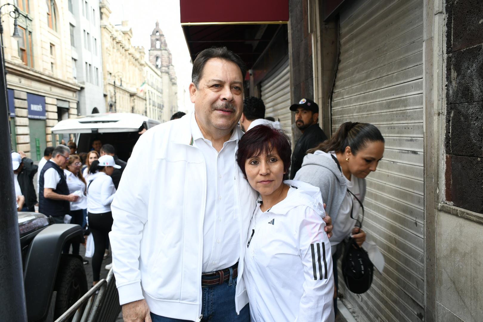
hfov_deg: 55.8
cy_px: 161
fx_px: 456
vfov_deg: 38.9
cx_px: 242
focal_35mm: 34
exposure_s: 1/100
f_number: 3.8
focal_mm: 23
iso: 160
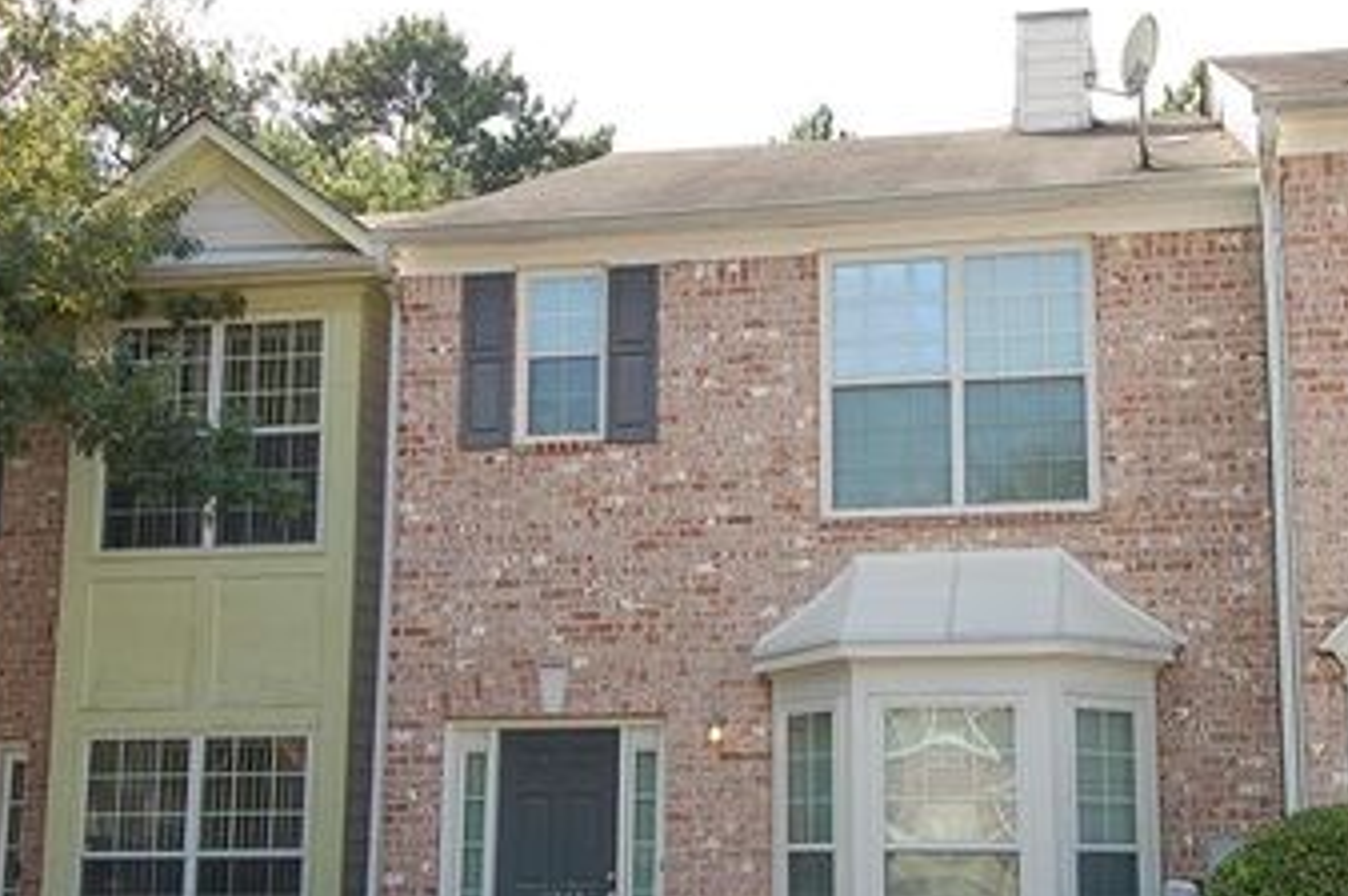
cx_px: 812
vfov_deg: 27.3
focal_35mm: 49
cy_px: 576
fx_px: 1833
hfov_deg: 40.2
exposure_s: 1/160
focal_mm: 22
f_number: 6.3
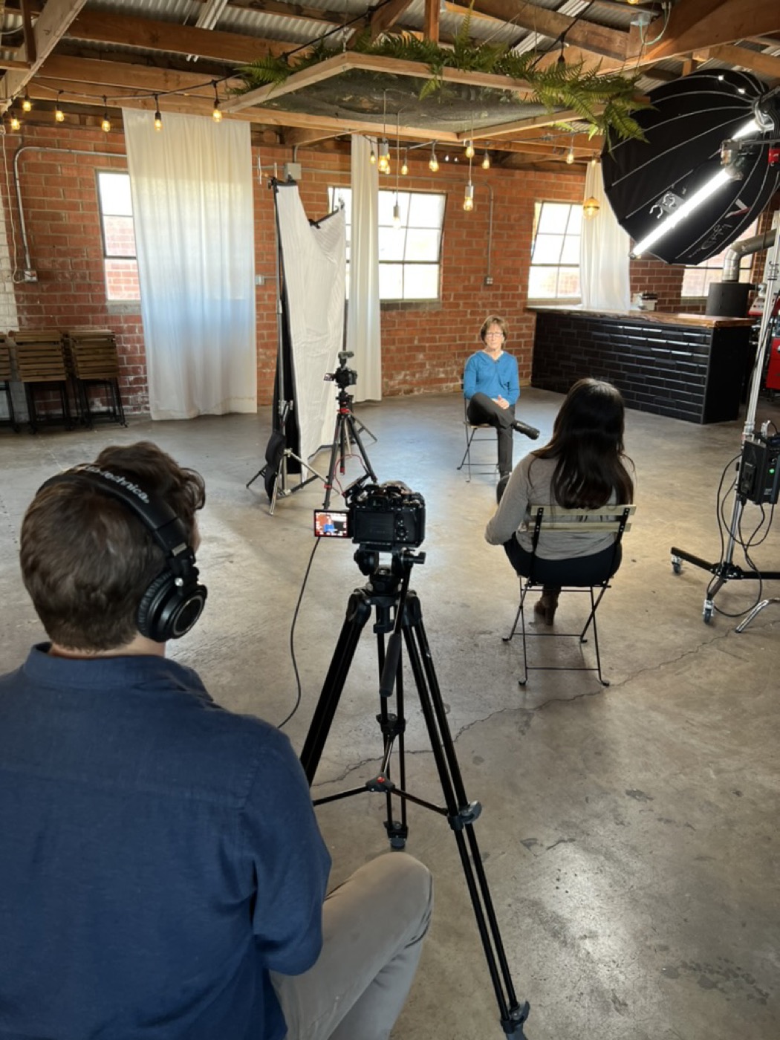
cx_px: 390
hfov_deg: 53.1
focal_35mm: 26
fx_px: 781
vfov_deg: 67.3
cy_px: 520
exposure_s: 1/60
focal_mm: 5.7
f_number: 1.5
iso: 64
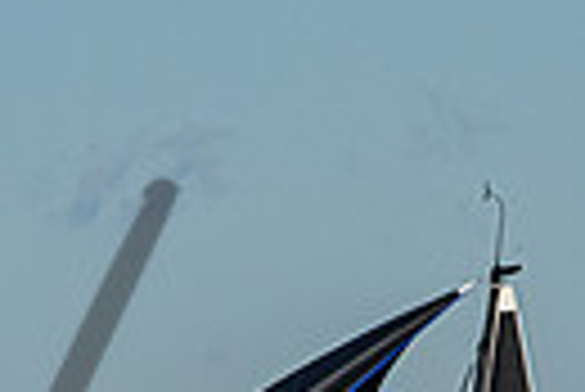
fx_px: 22922
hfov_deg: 1.5
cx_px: 100
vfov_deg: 1.0
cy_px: 460
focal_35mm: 1409
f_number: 8
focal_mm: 230
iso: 400
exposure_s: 1/3200
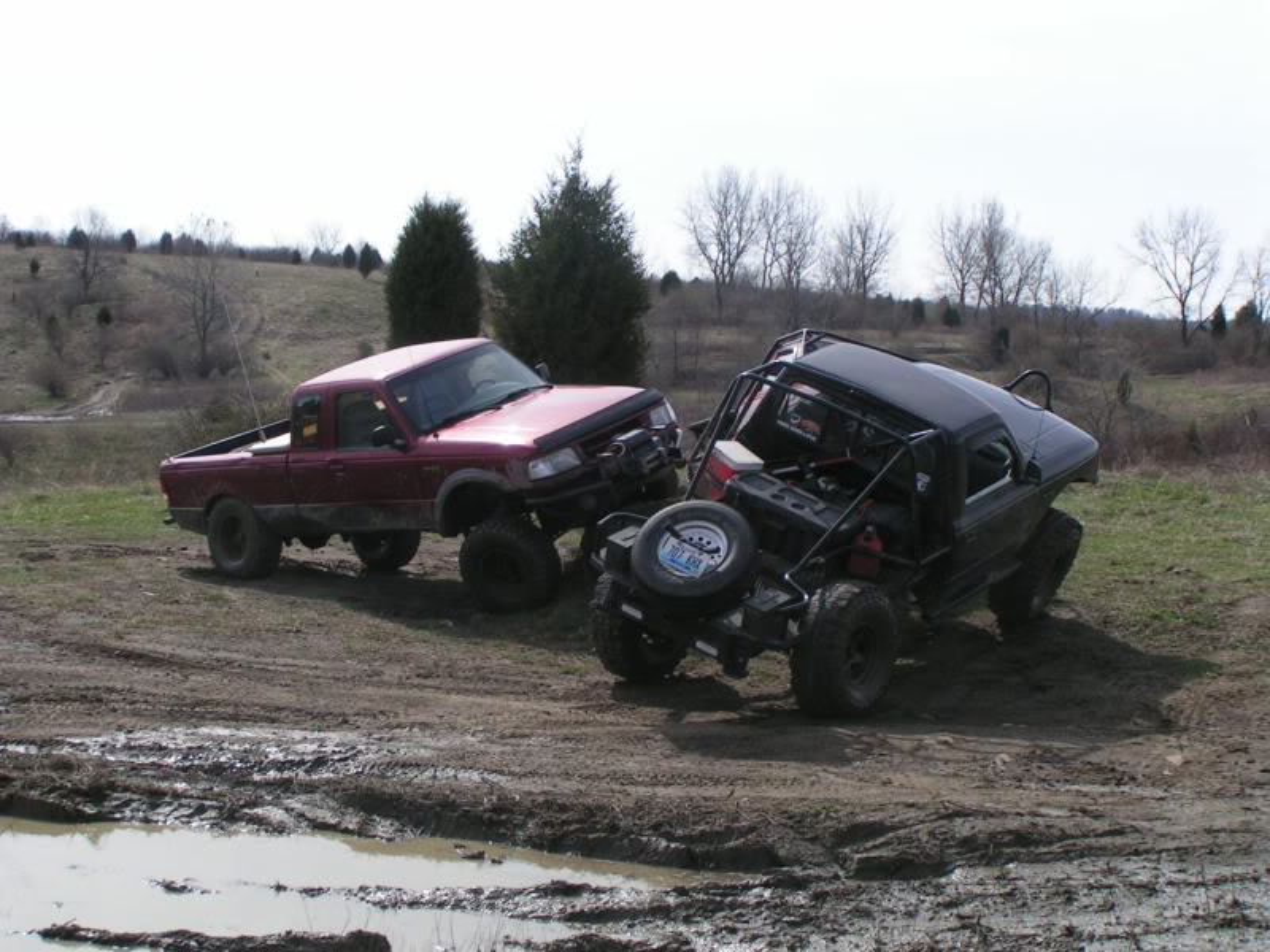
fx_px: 2201
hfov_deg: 32.2
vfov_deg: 24.4
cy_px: 476
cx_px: 635
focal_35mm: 60
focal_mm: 9.2
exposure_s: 1/400
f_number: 6.3
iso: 50
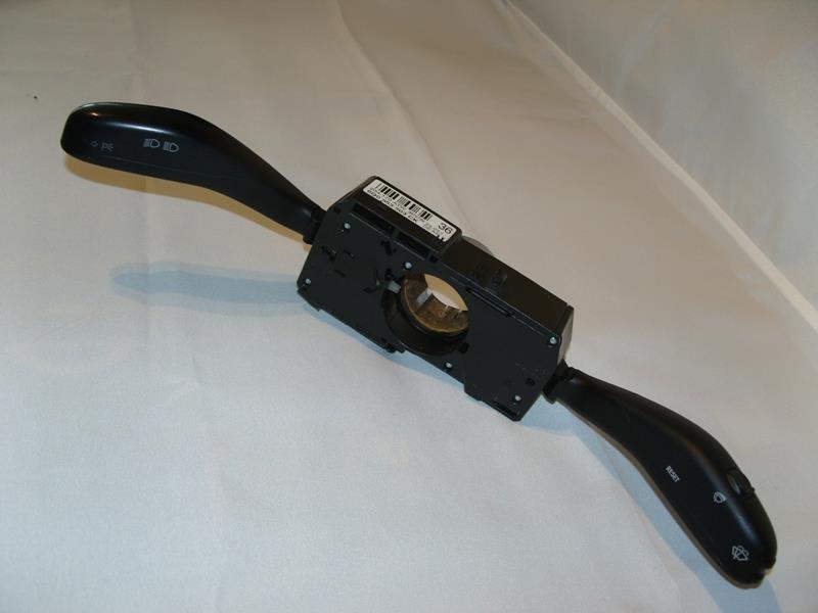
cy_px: 306
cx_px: 409
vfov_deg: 37.7
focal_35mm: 38
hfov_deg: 49.0
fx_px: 898
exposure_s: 1/40
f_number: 2.8
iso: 80
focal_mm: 7.8
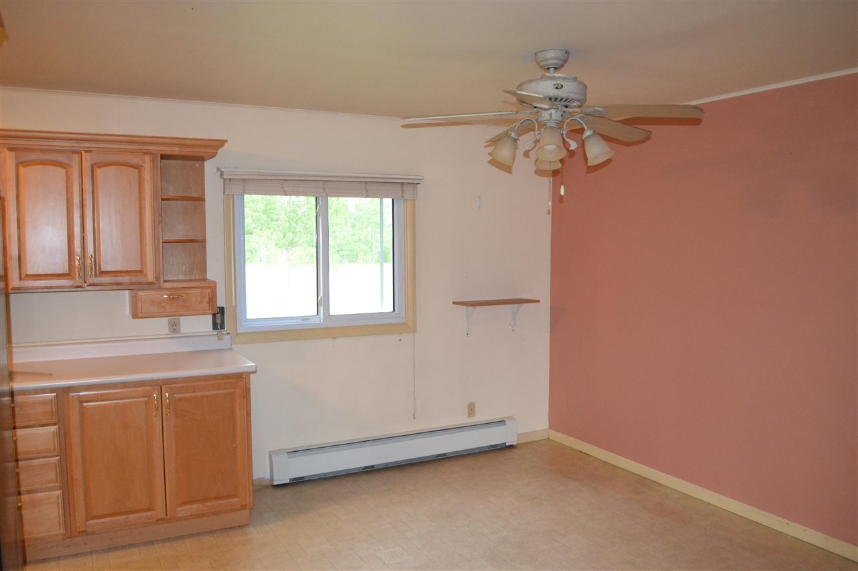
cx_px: 429
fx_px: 643
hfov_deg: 67.4
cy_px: 286
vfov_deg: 47.9
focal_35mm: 27
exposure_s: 1/60
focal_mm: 18
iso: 2200
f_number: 3.5
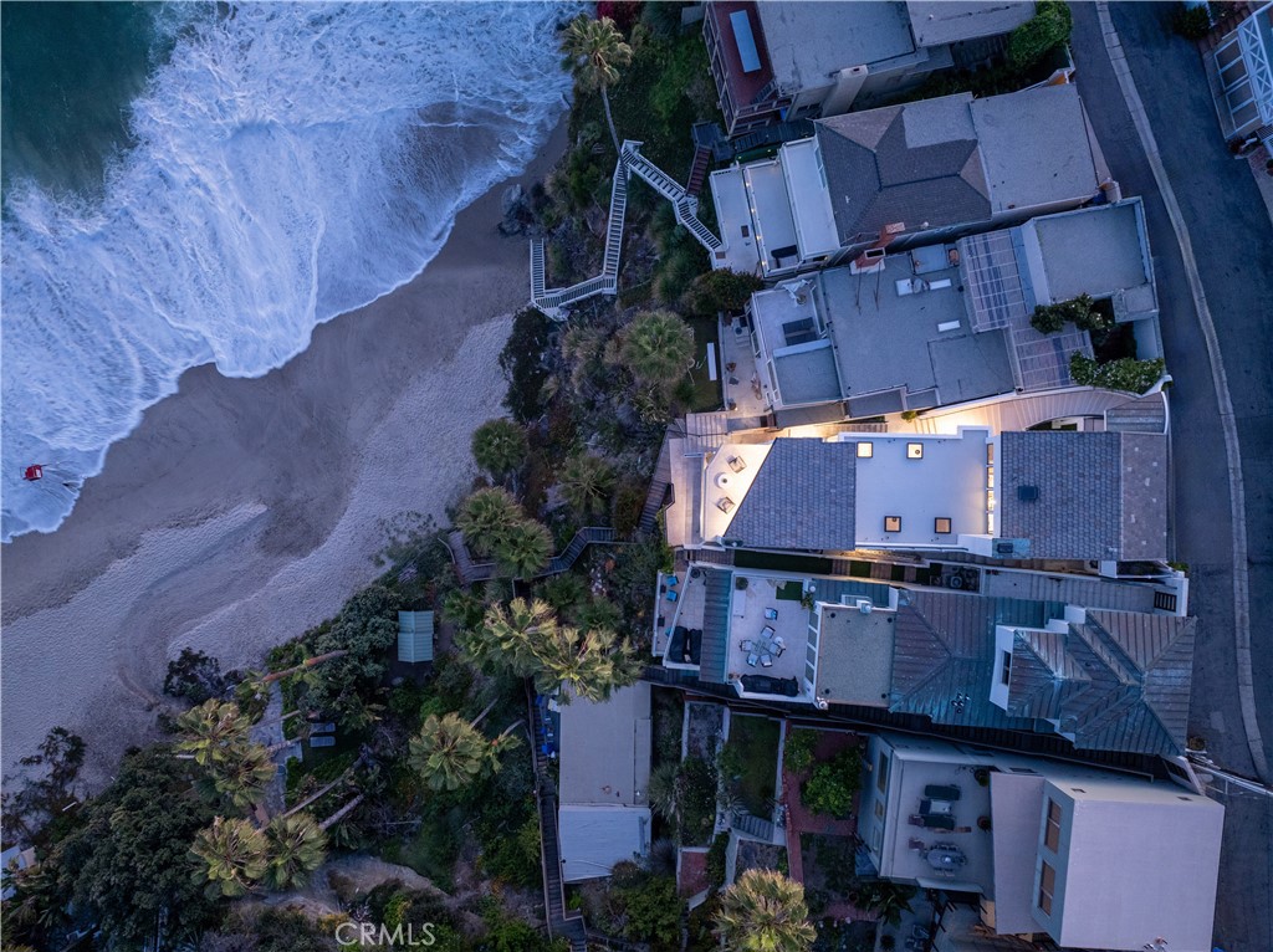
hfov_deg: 71.6
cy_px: 476
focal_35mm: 24
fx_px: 882
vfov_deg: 56.7
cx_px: 636
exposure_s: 1/15
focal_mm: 12.29
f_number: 2.8
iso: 350
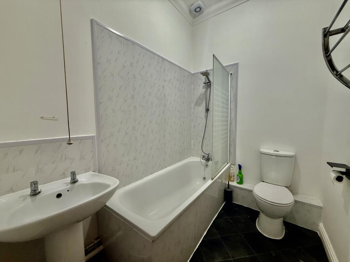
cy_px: 131
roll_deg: -0.1
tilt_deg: -3.5
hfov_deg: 102.1
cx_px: 175
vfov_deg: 85.7
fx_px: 142
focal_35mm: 14
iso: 250
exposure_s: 1/100
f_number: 2.2
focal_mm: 2.22
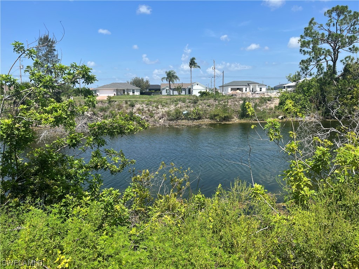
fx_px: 270
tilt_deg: -9.7
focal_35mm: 26
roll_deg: +0.7
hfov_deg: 67.3
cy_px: 134
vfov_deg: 53.1
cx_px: 180
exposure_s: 1/3135
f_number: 1.6
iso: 50
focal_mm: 5.1
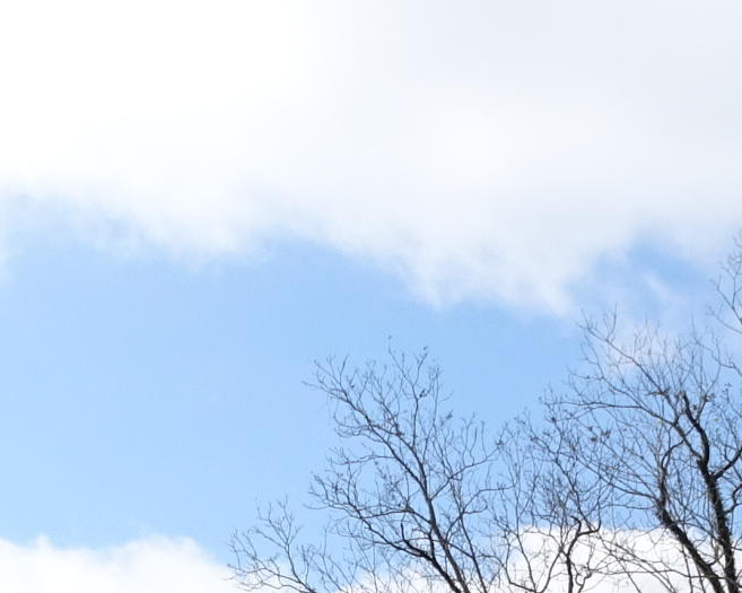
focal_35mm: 107
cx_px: 295
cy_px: 967
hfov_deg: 17.9
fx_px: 2349
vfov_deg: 13.3
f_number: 3.5
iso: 80
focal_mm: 4.1
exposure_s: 1/1000
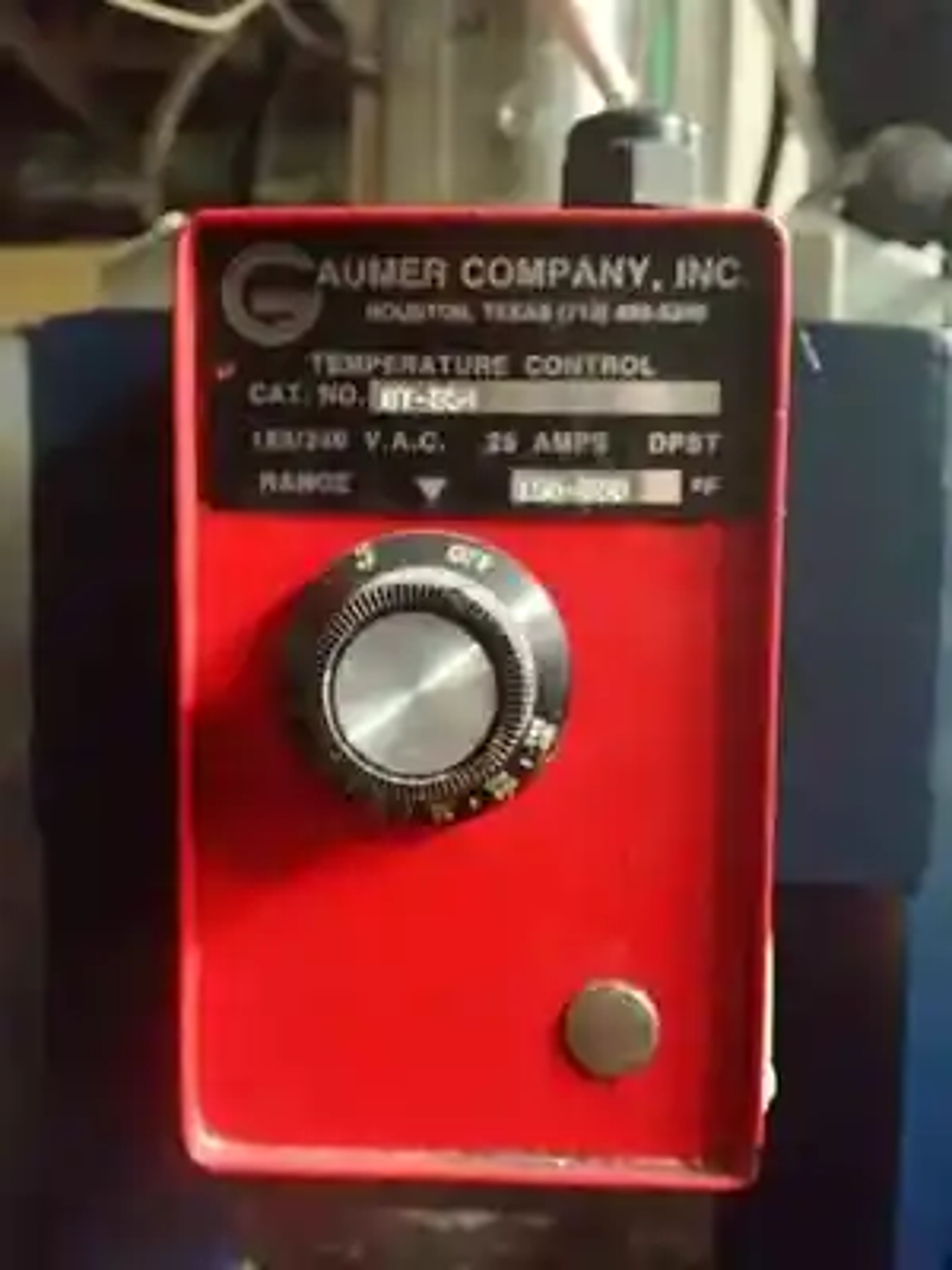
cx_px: 476
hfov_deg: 46.8
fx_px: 1100
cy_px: 635
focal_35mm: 30
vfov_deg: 60.0
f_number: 2.3
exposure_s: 1/50
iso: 2500
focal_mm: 5.5
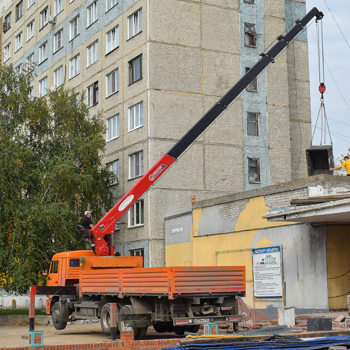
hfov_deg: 28.7
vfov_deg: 28.8
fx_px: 682
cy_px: 175
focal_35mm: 60
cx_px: 154
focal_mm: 31
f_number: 6.3
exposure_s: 1/640
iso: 200
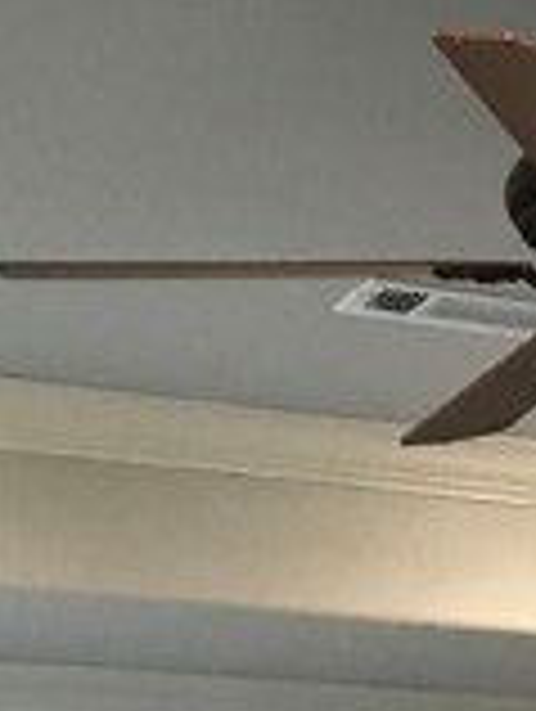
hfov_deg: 10.5
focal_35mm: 136
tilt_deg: -3.3
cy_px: 1431
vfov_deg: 12.7
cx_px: 860
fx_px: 2800
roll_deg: +1.7
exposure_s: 1/15
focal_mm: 3.99
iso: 50
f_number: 1.8
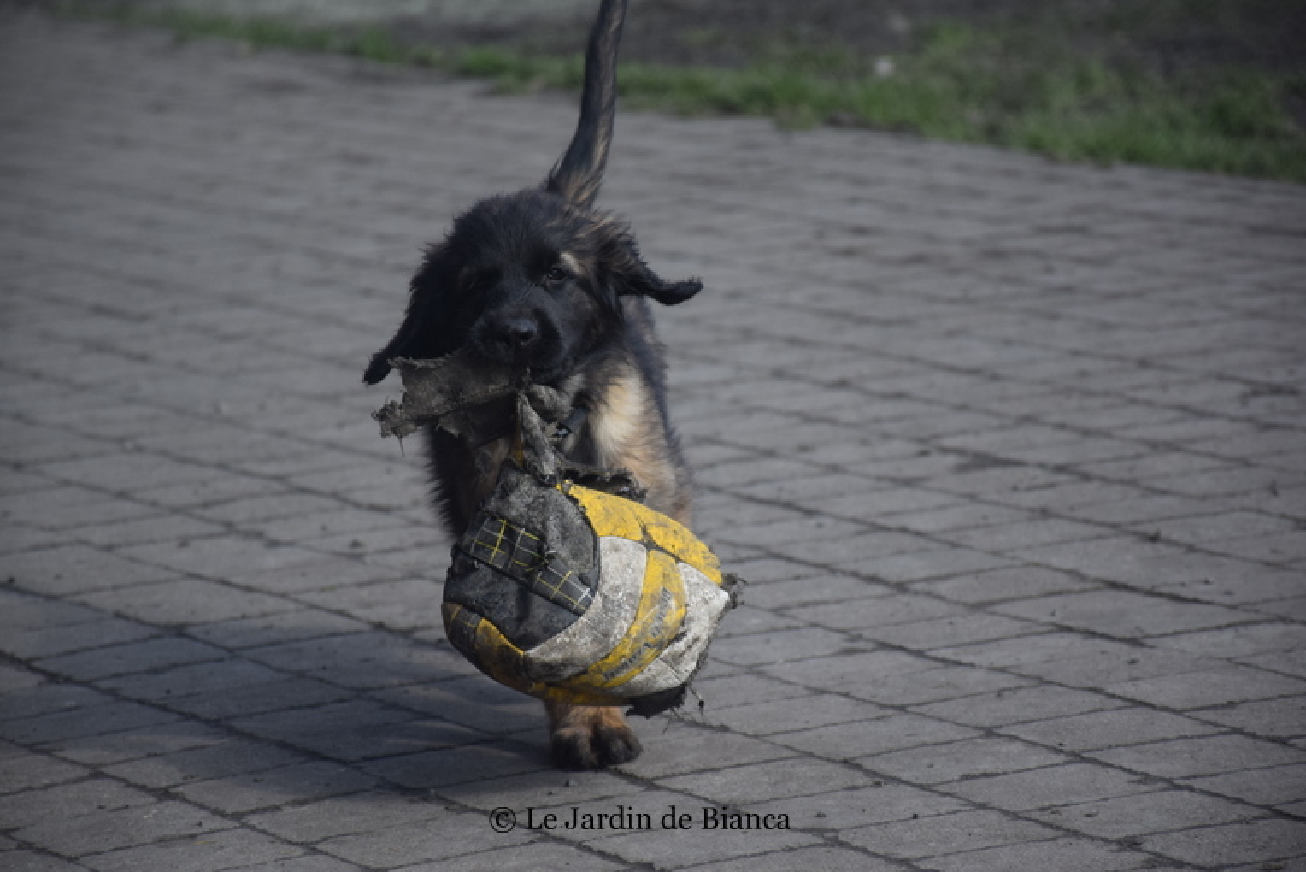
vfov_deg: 6.3
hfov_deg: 9.4
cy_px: 438
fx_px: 7984
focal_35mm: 220
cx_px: 650
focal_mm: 140
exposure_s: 1/1000
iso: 500
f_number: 5.6
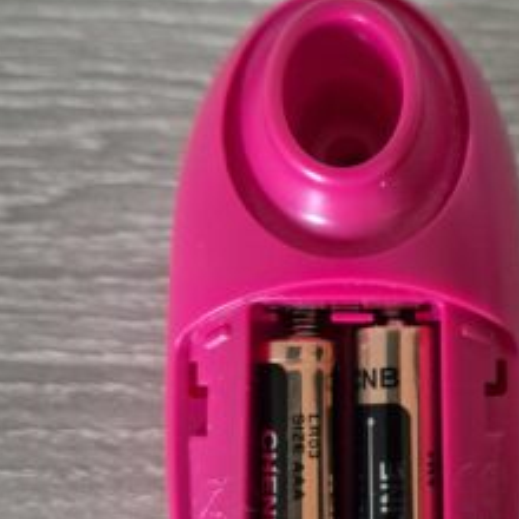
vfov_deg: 44.6
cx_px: 396
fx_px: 628
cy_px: 318
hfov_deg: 43.3
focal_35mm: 37
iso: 2500
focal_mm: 5.4
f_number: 1.8
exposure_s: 1/100
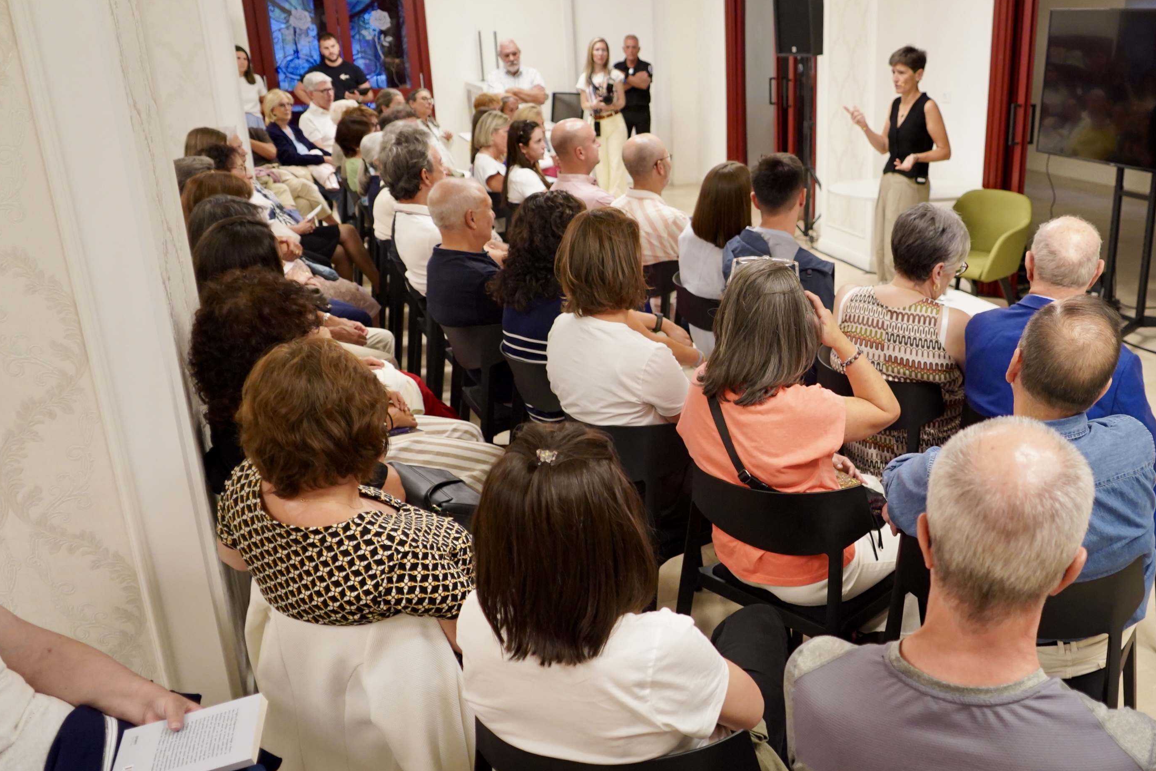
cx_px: 584
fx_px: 803
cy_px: 386
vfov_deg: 51.3
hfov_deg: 71.5
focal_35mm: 25
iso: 2000
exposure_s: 1/160
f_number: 3.5
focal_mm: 24
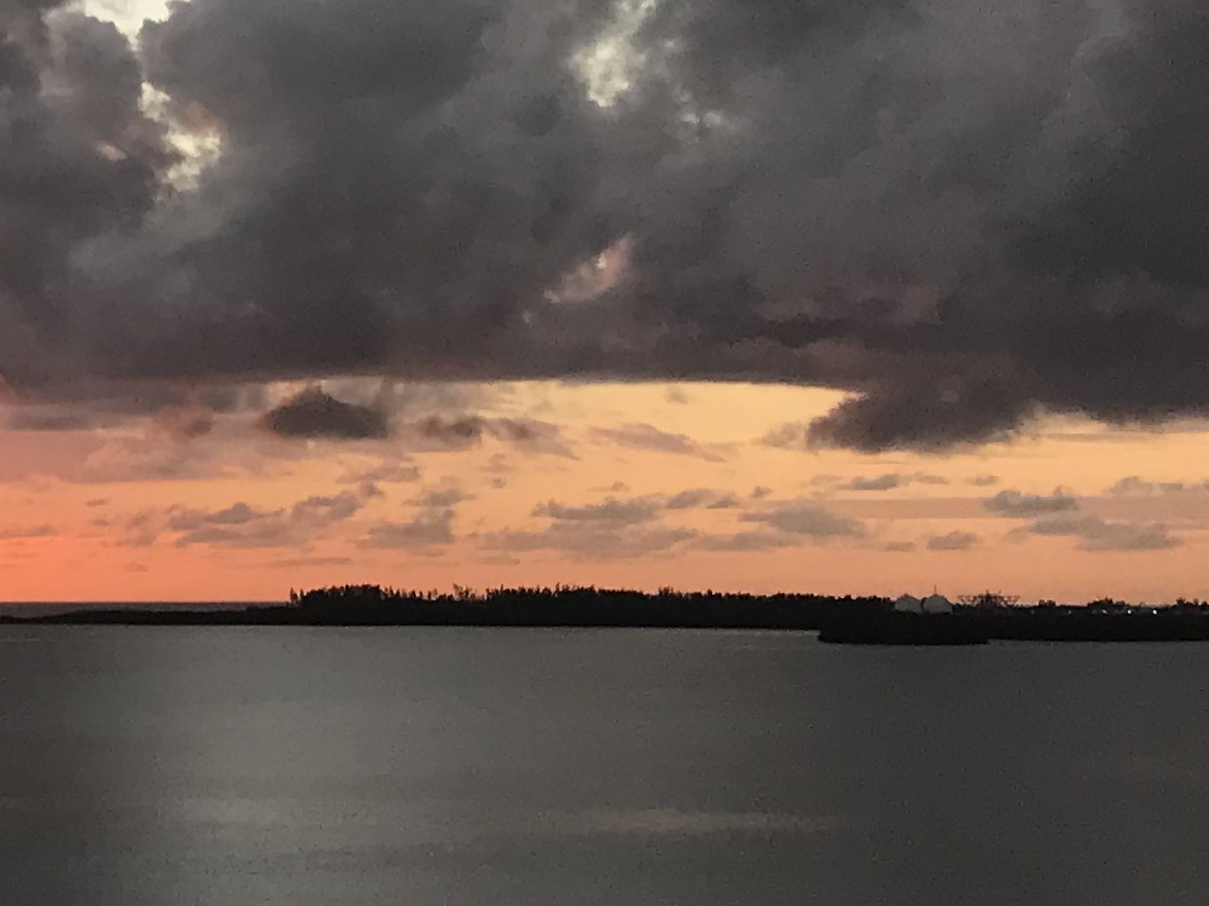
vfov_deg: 14.1
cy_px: -162
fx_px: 3562
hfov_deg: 16.3
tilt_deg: +12.9
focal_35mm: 102
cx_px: -936
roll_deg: +0.4
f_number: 1.8
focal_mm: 3.99
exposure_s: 1/326
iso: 20
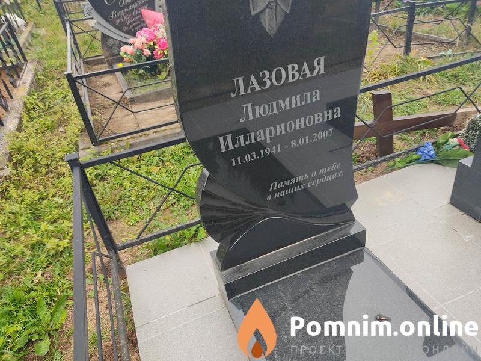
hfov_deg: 67.3
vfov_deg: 53.1
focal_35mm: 26
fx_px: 361
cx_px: 240
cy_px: 180
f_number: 1.79
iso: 118
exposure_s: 1/120
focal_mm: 4.74
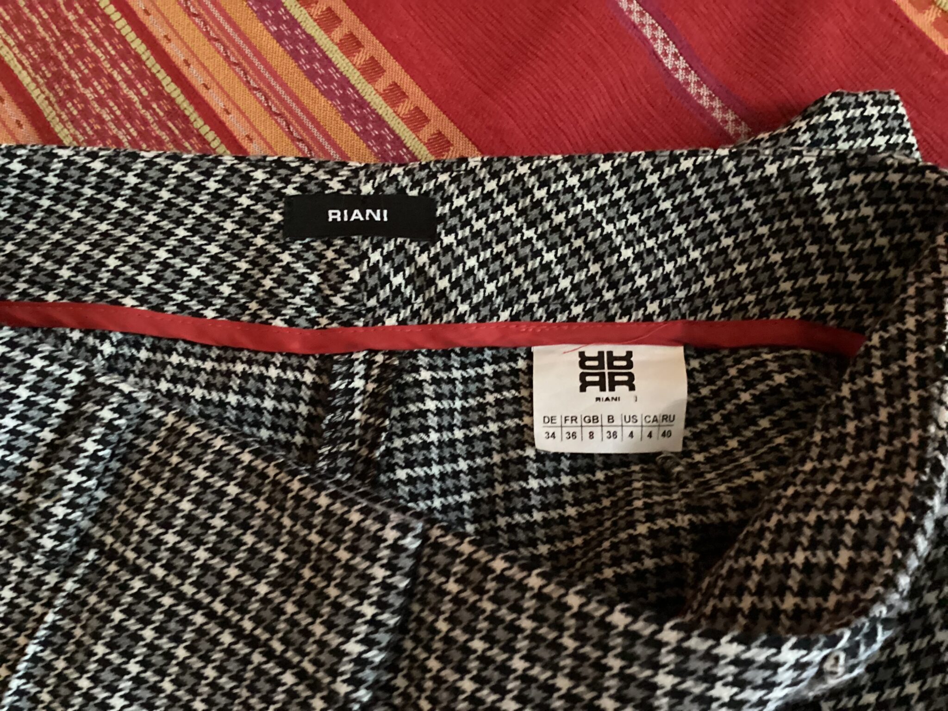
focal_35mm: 31
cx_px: 474
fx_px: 849
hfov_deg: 58.4
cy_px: 356
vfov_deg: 45.4
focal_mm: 3.3
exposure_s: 1/15
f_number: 2.4
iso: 800
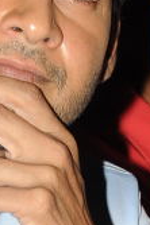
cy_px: 329
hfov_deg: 2.3
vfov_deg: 3.5
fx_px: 3657
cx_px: 41
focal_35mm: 584
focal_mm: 95
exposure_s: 1/125
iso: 500
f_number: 10
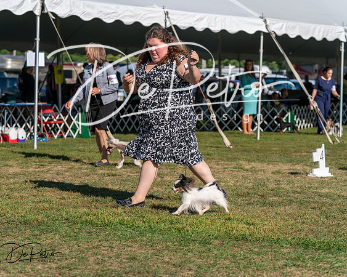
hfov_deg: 18.1
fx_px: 1087
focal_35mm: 106
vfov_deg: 14.5
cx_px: 174
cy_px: 138
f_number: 4.5
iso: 100
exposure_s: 1/1250
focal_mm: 94
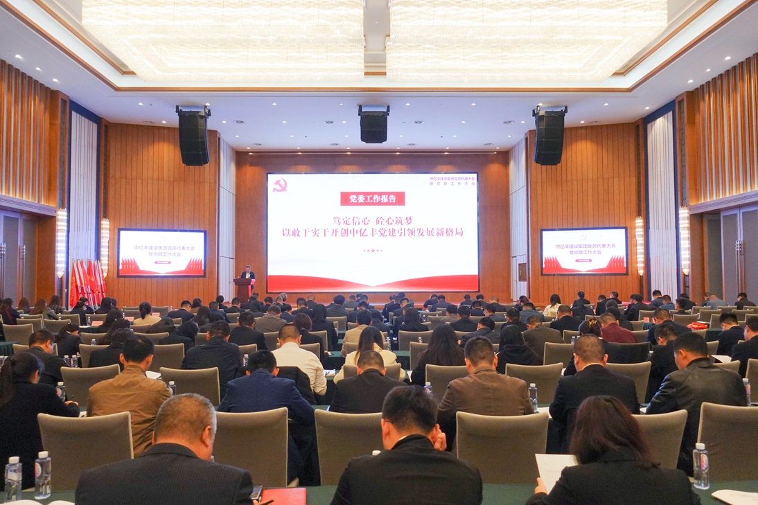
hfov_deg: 65.5
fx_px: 589
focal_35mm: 28
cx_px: 379
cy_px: 252
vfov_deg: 46.4
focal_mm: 10.42
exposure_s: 1/320
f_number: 2.5
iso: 400
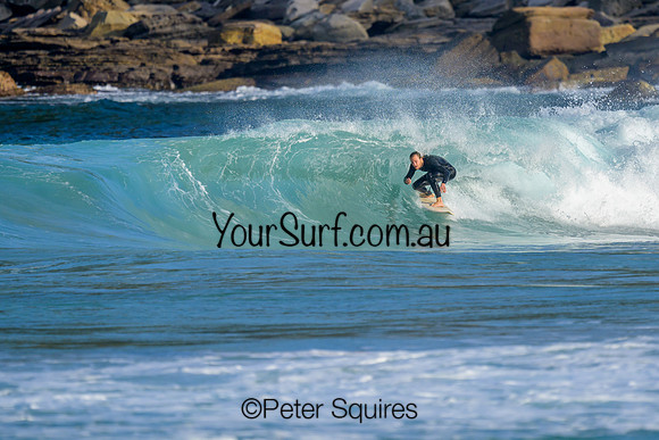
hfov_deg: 1.9
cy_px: 192
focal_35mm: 1099
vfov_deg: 1.3
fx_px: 20125
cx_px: 396
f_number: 6.3
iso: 280
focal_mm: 800
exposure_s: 1/2000
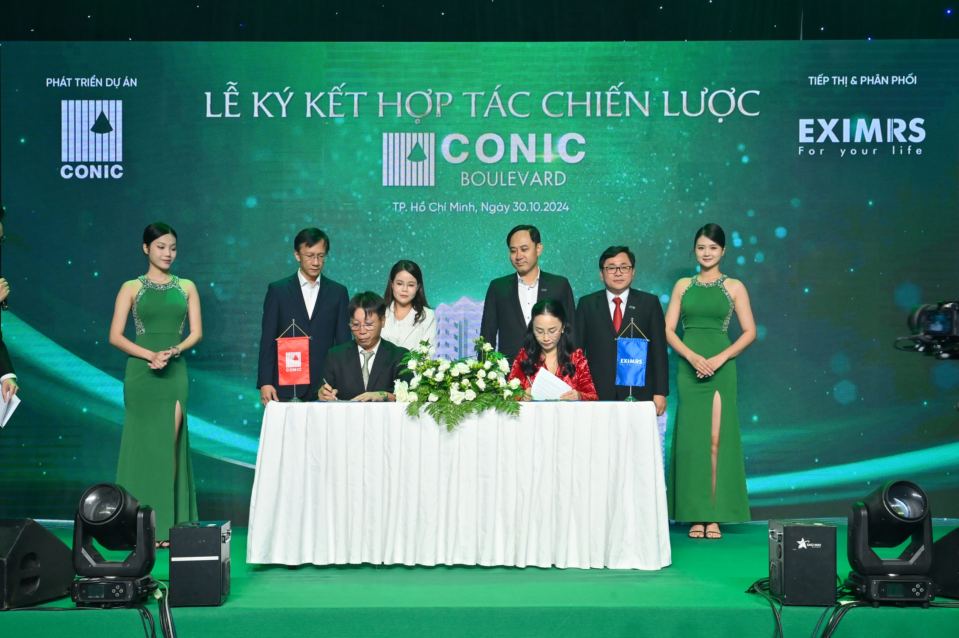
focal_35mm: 40
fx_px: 1065
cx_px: 480
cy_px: 319
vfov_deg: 33.4
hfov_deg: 48.5
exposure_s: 1/125
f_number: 6.3
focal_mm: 40
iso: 1250
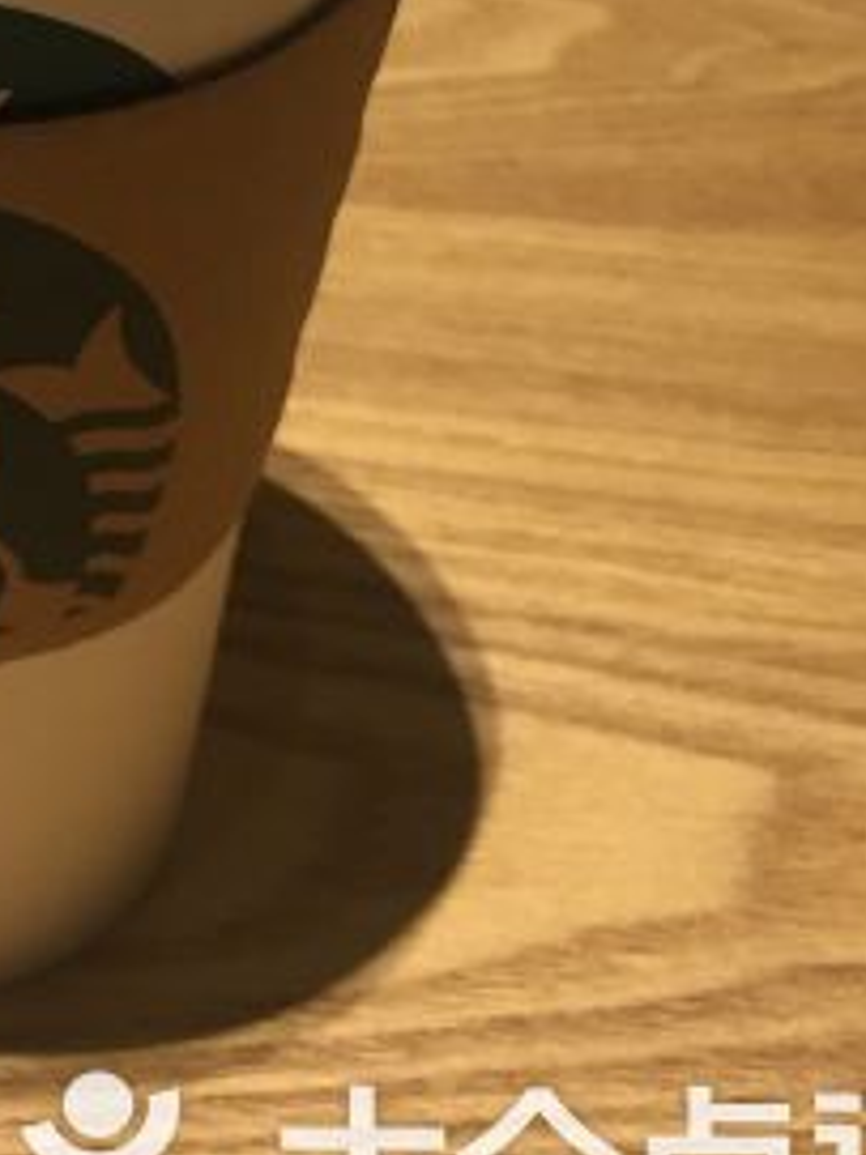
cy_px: -98
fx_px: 2504
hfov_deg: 19.0
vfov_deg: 24.4
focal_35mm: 75
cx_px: -28
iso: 125
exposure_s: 1/33
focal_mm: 4.15
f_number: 2.2
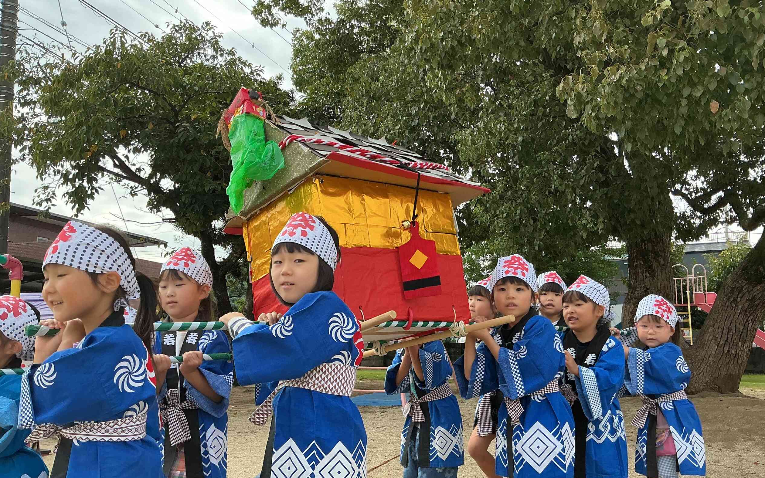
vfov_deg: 40.4
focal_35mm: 31
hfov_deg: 61.2
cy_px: 289
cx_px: 385
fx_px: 646
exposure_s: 1/457
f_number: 1.8
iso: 25
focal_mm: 3
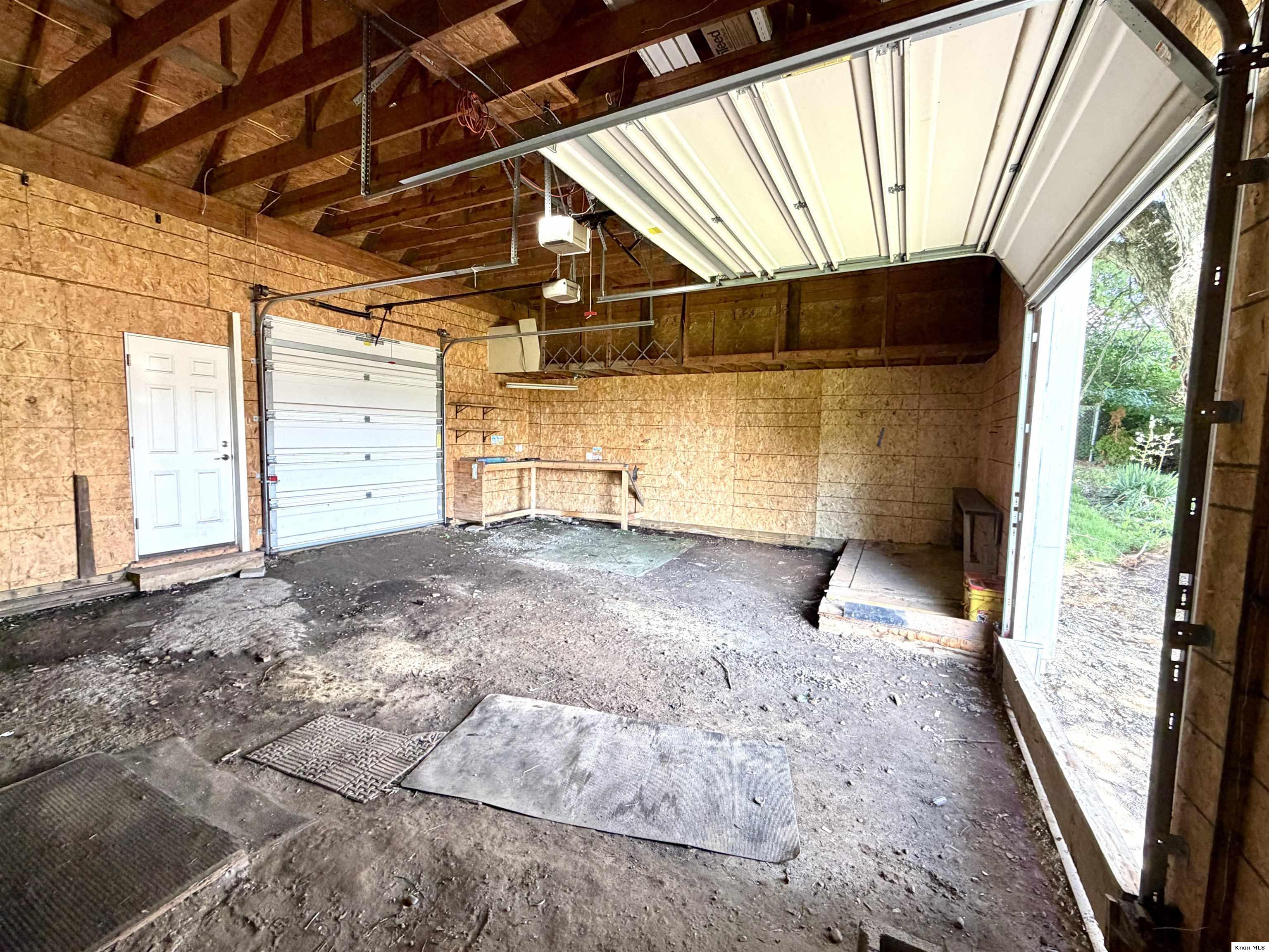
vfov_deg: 85.7
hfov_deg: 102.1
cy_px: 476
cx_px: 634
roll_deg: +1.1
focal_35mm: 14
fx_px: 513
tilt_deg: -4.9
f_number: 2.2
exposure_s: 1/121
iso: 250
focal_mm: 2.22
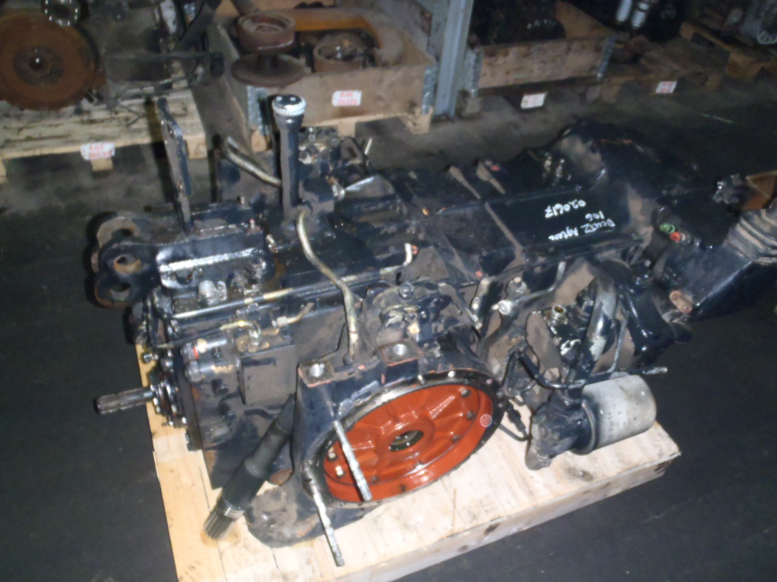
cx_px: 388
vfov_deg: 49.7
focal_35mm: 28
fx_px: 628
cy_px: 291
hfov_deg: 63.4
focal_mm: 5
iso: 500
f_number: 3.5
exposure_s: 1/30
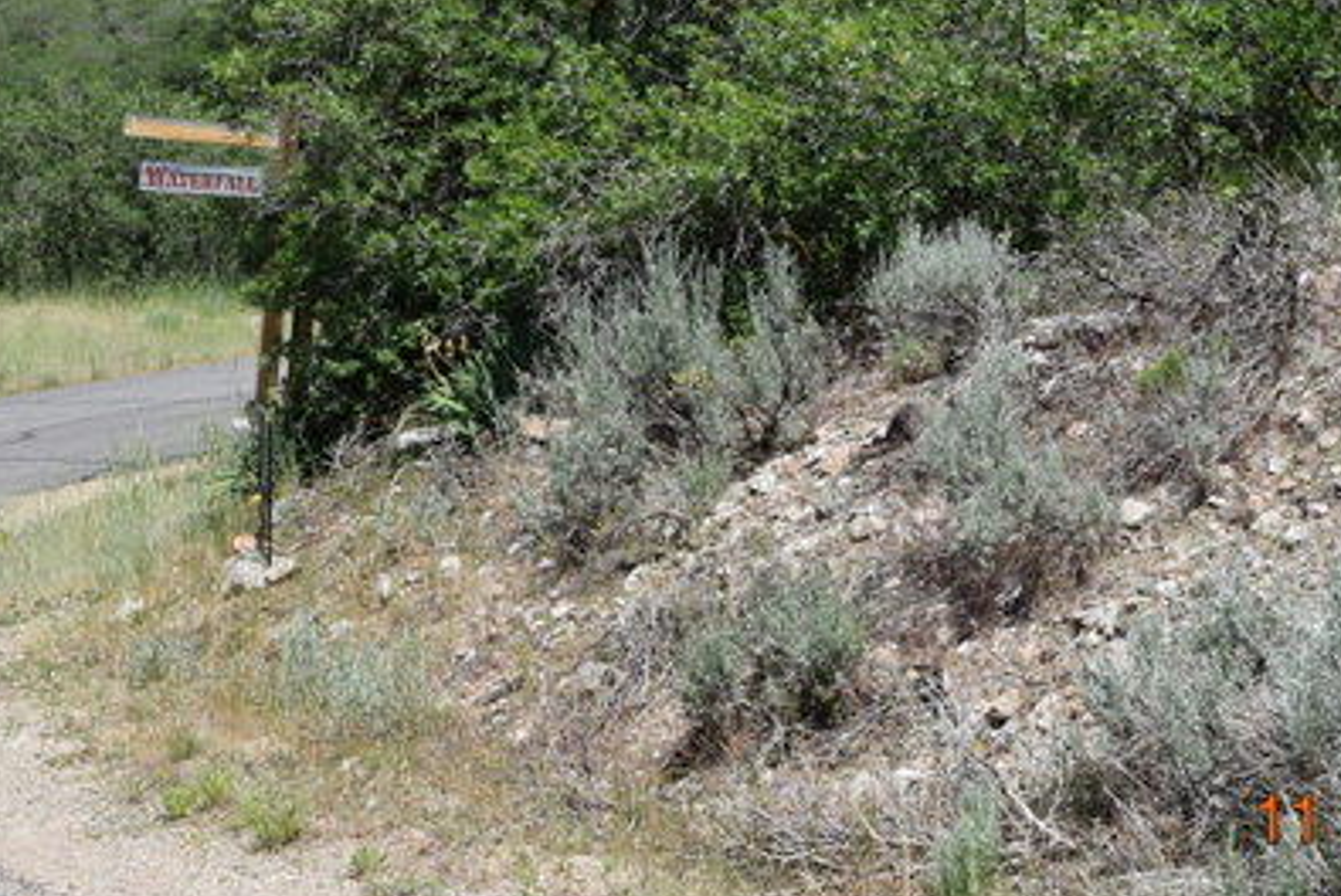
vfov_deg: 19.9
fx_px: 2535
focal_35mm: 68
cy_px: 200
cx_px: 906
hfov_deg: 29.4
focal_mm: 28
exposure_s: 1/400
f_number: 10
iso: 200
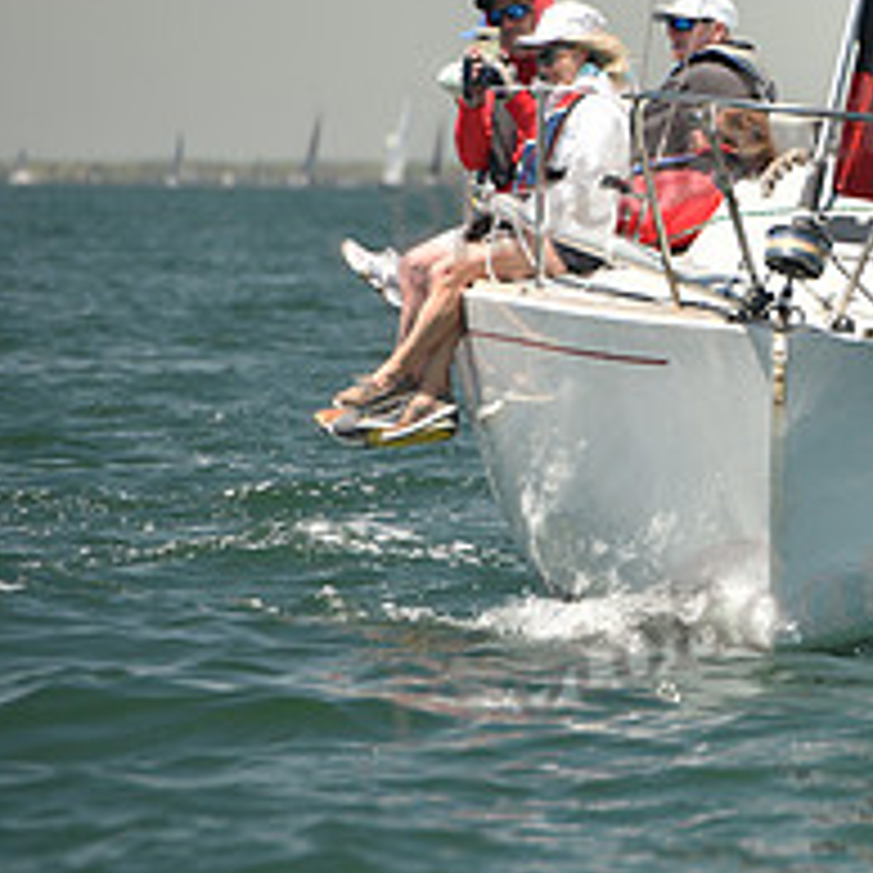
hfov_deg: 3.4
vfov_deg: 3.5
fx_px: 14466
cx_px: 1251
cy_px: 335
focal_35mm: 507
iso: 250
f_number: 4.5
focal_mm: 200
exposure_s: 1/800
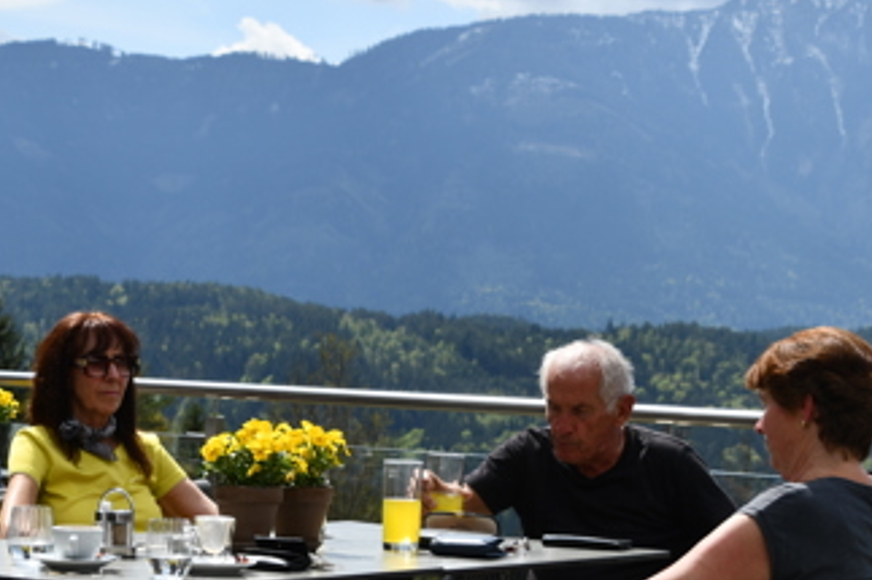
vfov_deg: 13.1
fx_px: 2518
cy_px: 357
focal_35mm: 104
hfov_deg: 19.6
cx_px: 319
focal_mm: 40
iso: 100
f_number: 9
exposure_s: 1/320
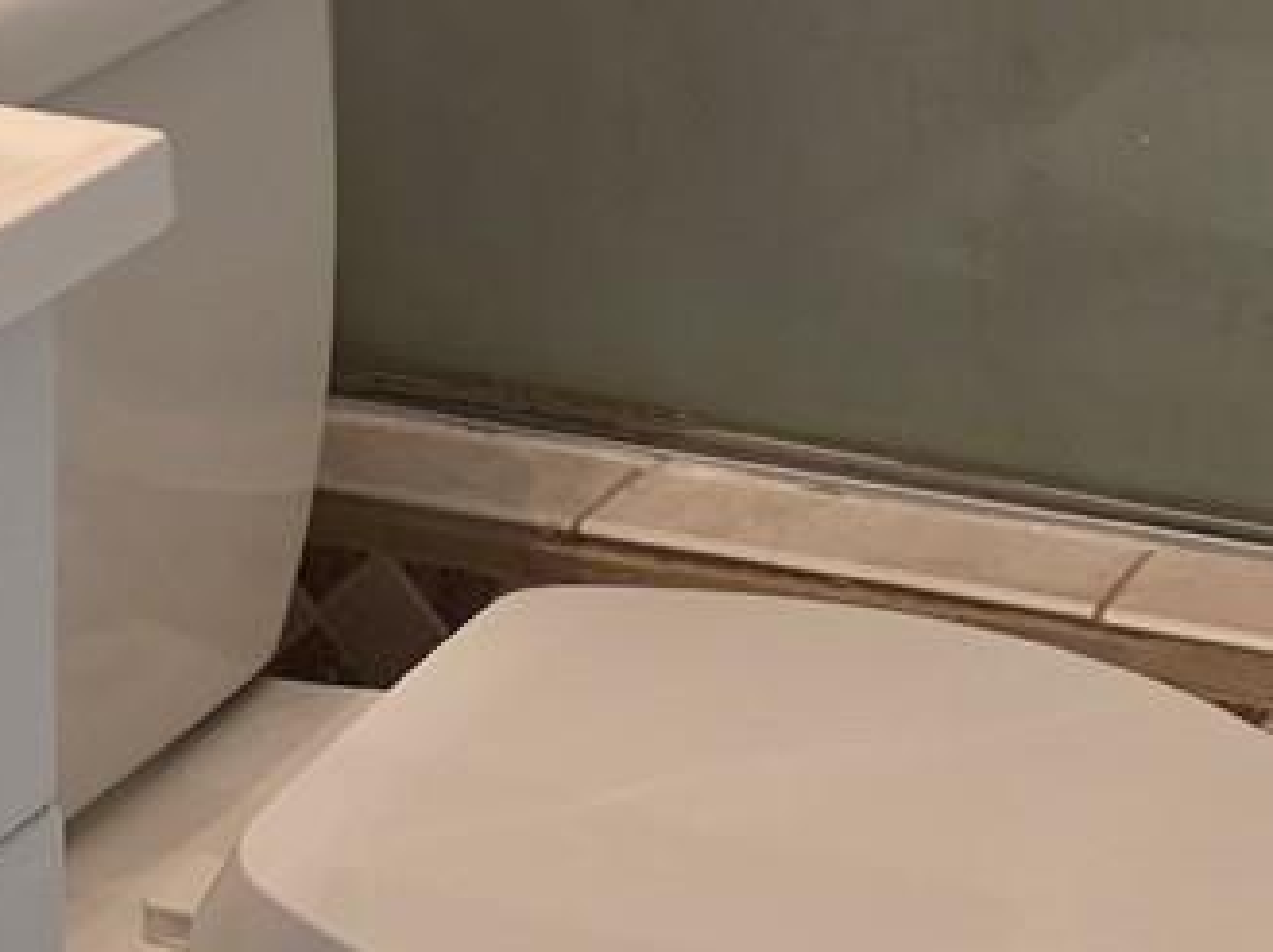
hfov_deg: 17.6
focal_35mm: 112
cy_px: -929
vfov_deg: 11.8
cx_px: 654
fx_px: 4114
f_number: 1.7
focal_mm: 6.3
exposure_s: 1/120
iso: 640
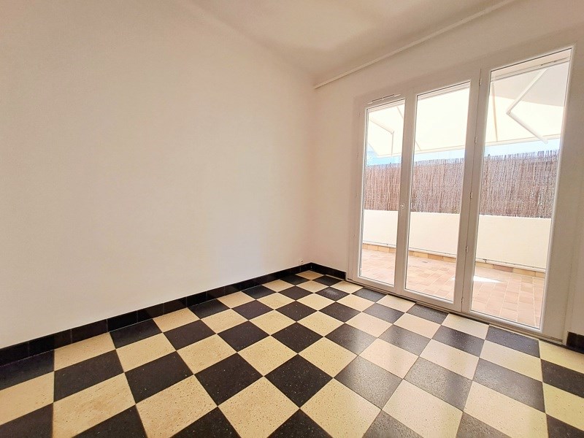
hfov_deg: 106.2
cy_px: 219
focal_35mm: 13
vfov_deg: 89.9
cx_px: 292
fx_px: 219
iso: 64
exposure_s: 1/100
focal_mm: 1.42
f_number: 2.2
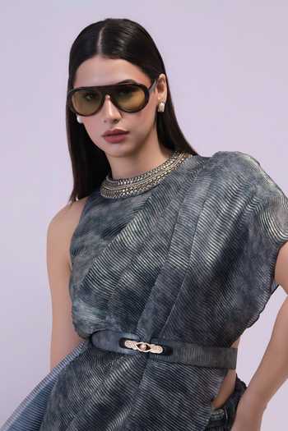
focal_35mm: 180
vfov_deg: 11.4
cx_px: 144
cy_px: 216
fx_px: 2160
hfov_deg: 7.6
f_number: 9
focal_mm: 180
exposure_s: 1/125
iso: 250
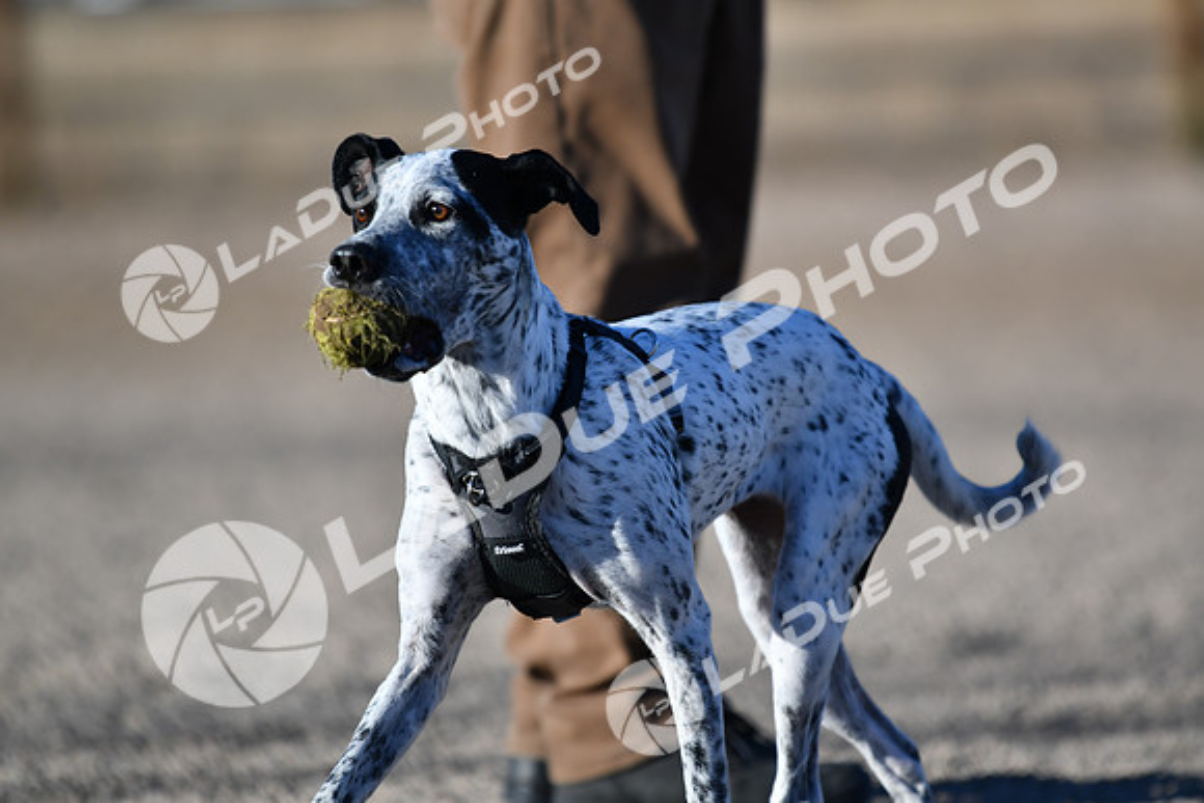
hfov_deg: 6.9
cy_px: 402
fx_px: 10035
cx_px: 602
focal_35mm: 300
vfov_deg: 4.6
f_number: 2.8
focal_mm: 200
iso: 180
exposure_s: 1/4000
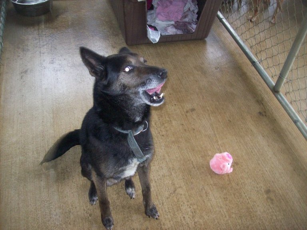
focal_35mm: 36
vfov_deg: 39.6
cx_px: 154
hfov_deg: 51.4
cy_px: 115
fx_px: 319
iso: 200
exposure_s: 1/64
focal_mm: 6
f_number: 2.7
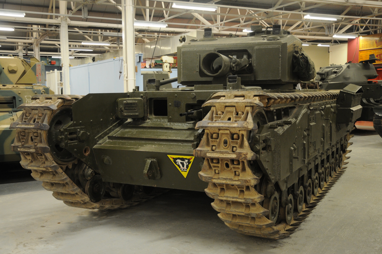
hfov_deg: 49.6
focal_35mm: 39
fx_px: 413
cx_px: 191
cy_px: 127
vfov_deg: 34.1
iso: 640
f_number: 4.2
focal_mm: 26
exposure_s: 1/15
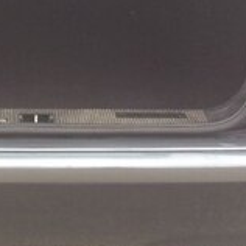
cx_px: 6
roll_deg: -0.6
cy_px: -118
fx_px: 860
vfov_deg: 15.1
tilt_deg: -10.6
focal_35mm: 107
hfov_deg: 16.0
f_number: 2.2
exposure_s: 1/50
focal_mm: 4.15
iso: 50
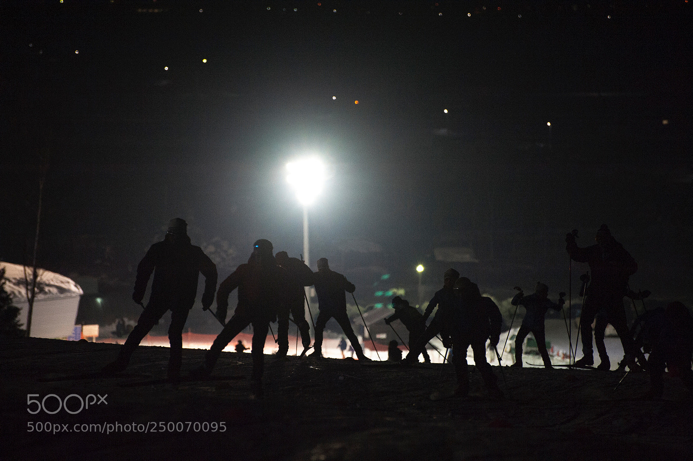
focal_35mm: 200
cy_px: 230
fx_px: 3848
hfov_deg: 10.3
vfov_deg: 6.9
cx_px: 346
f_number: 5.3
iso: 3200
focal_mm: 200
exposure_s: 1/160
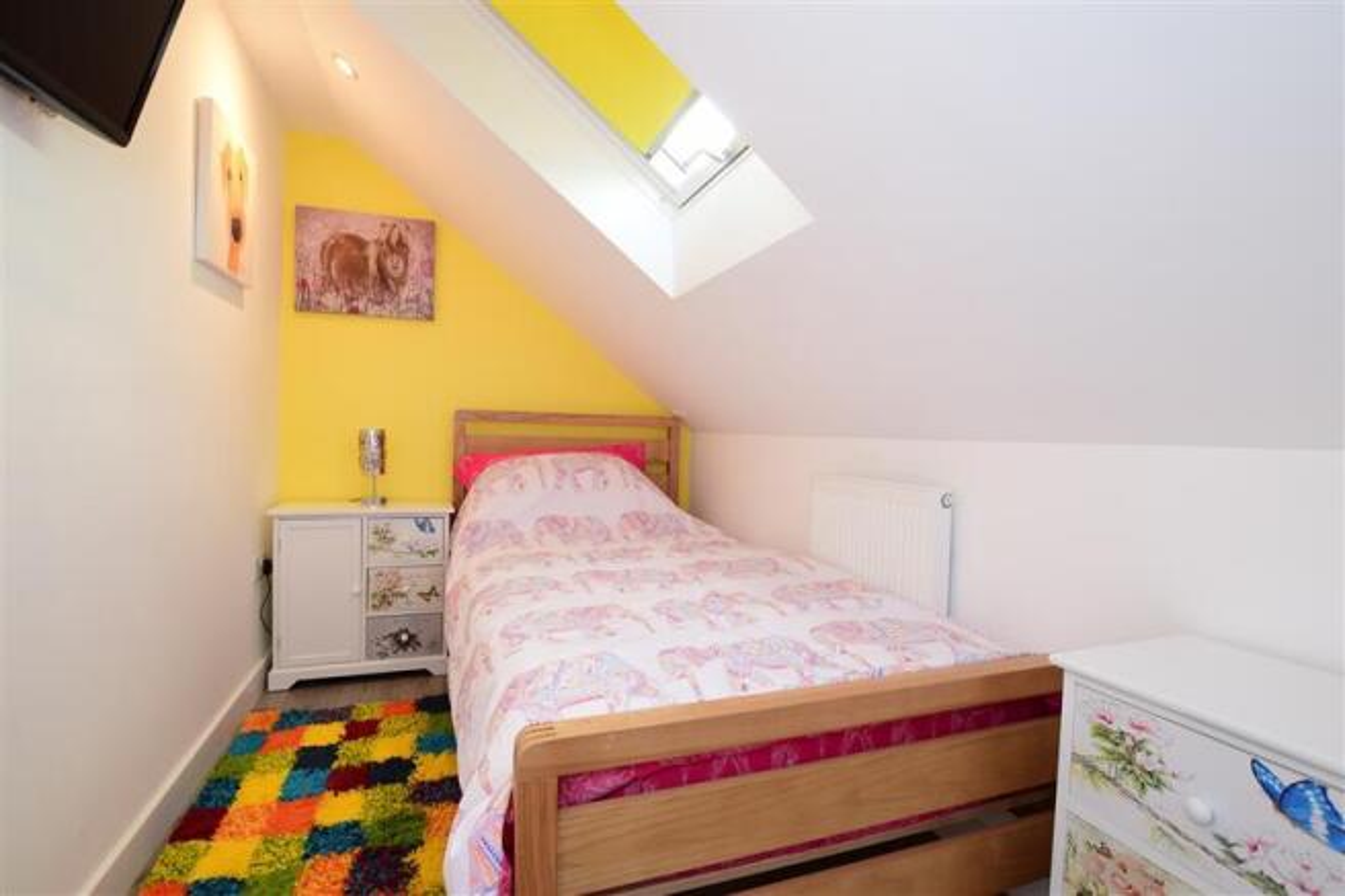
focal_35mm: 16
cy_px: 448
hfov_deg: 95.0
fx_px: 616
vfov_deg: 72.0
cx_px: 672
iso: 400
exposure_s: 1/30
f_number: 7.1
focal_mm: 11
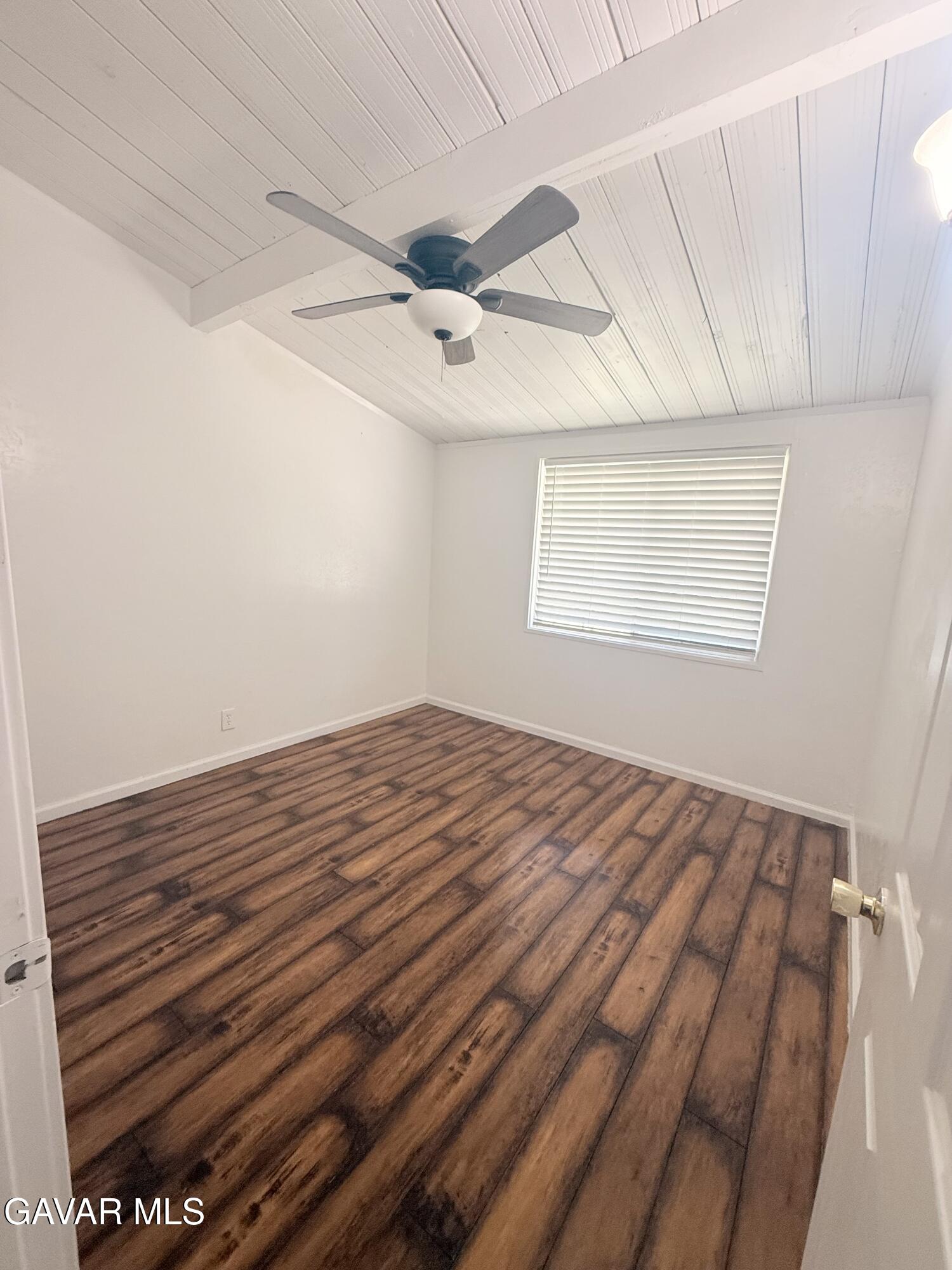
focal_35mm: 14
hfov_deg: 85.7
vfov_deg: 102.1
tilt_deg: -8.8
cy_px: 635
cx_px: 476
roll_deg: -2.5
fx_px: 513
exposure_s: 1/120
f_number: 2.2
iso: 200
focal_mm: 2.22
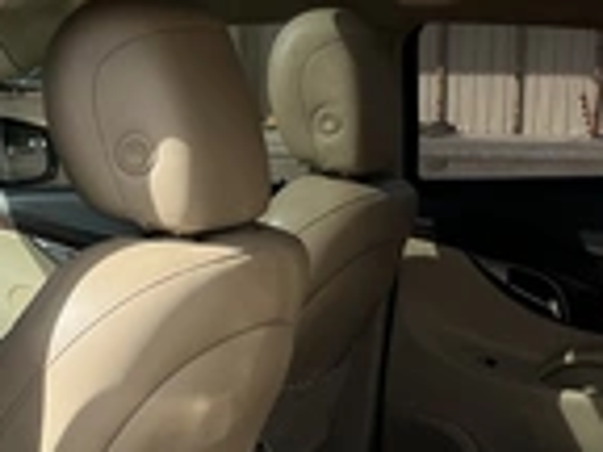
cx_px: 394
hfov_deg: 24.9
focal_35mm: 78
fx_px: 1359
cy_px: 494
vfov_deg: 18.2
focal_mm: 3
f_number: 1.8
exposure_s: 1/1144
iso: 25
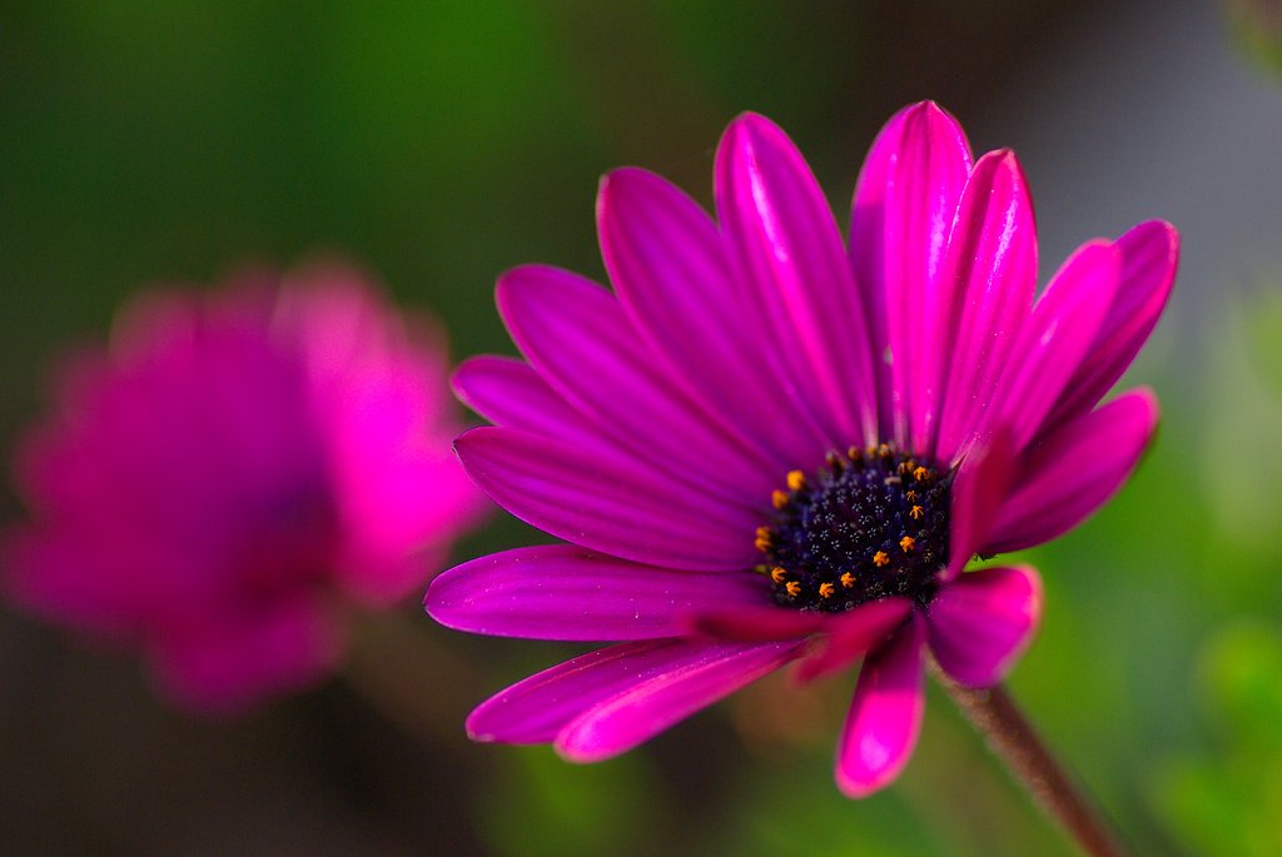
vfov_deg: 10.2
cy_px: 428
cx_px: 641
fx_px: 4812
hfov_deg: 15.2
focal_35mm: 135
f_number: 4
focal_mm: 90
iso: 400
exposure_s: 1/320
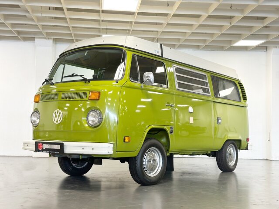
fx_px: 387
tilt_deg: +3.1
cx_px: 140
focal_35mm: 48
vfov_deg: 30.3
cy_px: 104
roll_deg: -1.1
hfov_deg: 39.7
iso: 125
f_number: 1.78
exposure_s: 1/77
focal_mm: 6.86
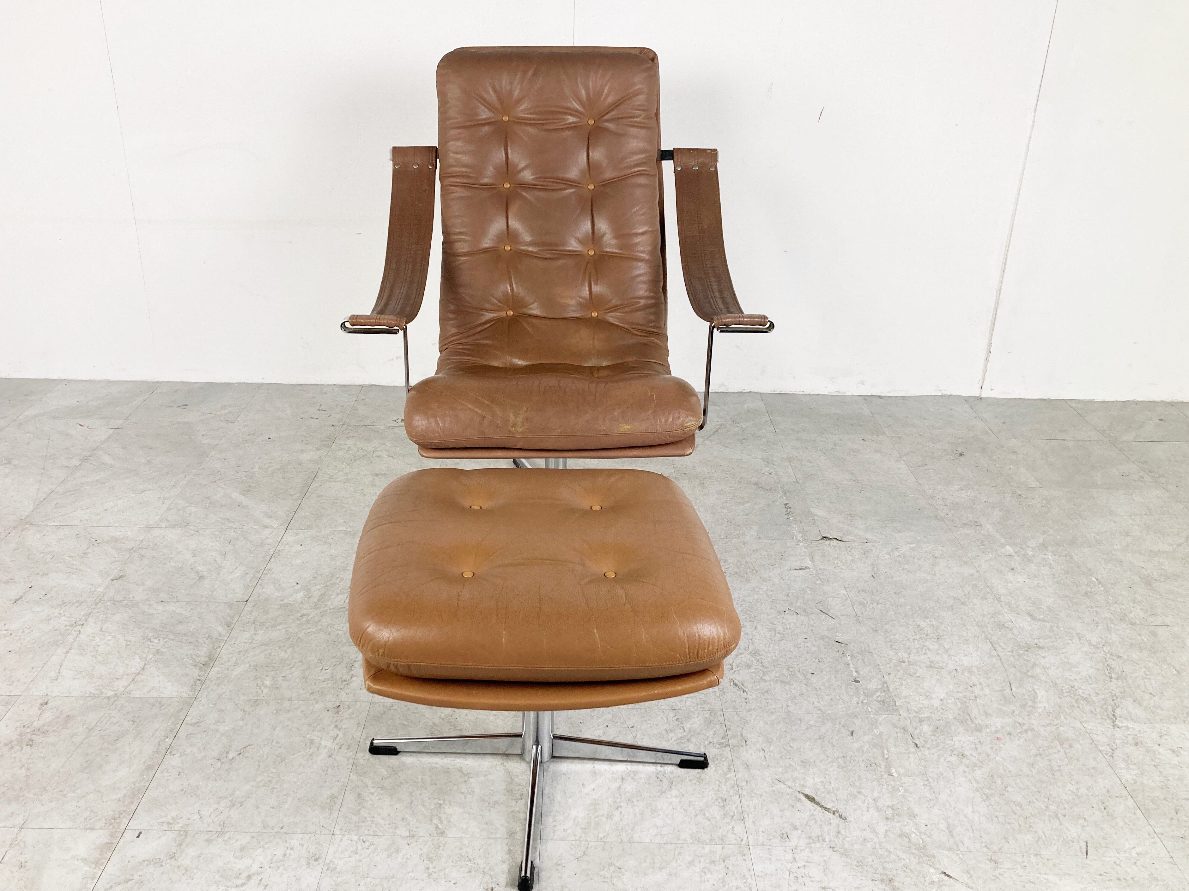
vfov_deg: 46.8
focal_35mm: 30
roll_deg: -1.4
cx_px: 562
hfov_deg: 59.9
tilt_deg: -24.5
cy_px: 466
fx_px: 1030
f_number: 1.8
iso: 80
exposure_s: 1/121
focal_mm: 3.99
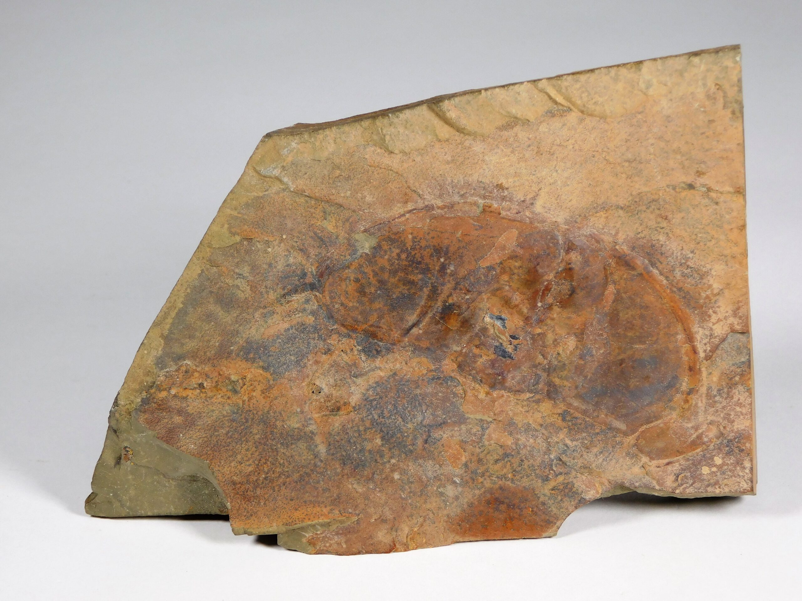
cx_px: 401
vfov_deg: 14.9
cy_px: 300
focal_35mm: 99
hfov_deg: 19.8
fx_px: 2294
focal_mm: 17.6
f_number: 4.6
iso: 125
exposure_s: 1/125
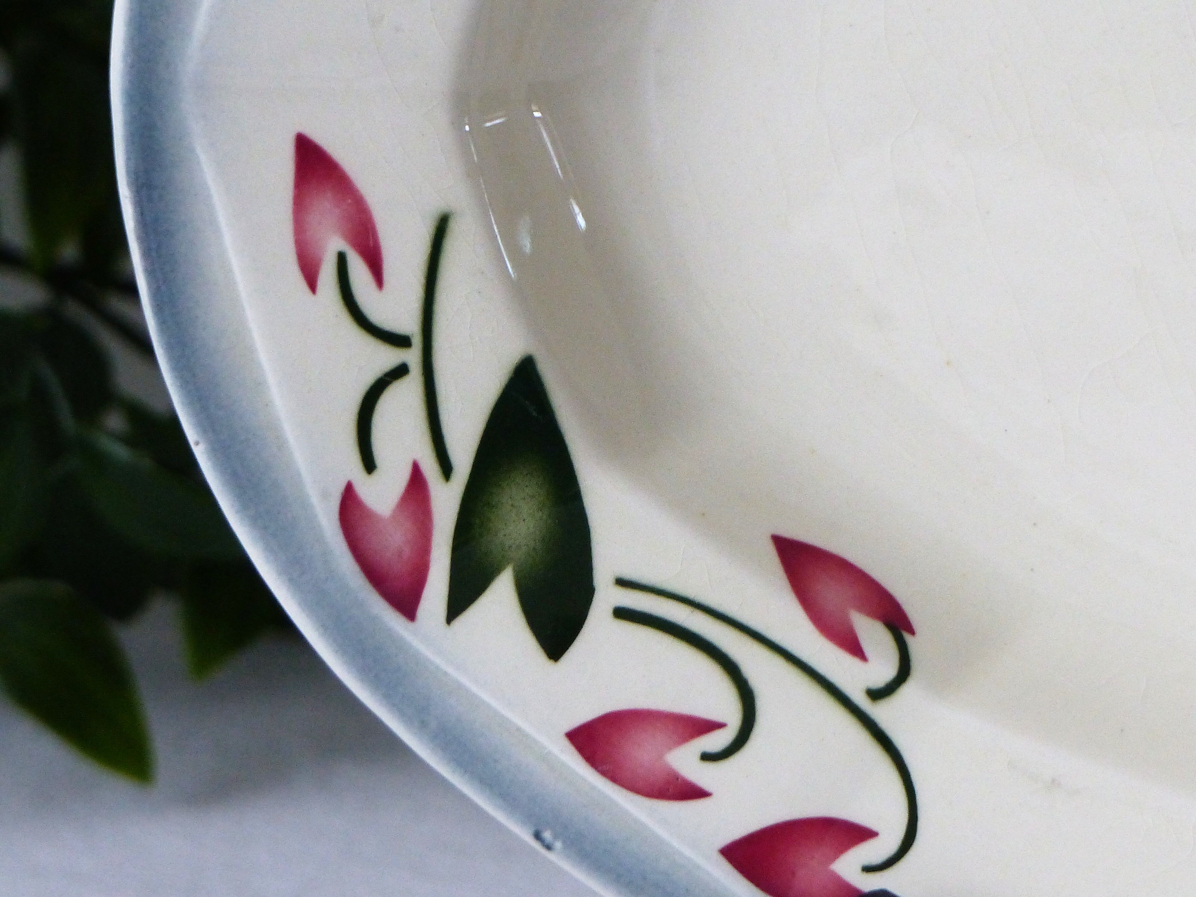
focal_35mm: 372
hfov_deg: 5.3
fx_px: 12853
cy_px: 448
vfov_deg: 4.0
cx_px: 598
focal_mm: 60.8
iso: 400
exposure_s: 1/60
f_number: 2.8
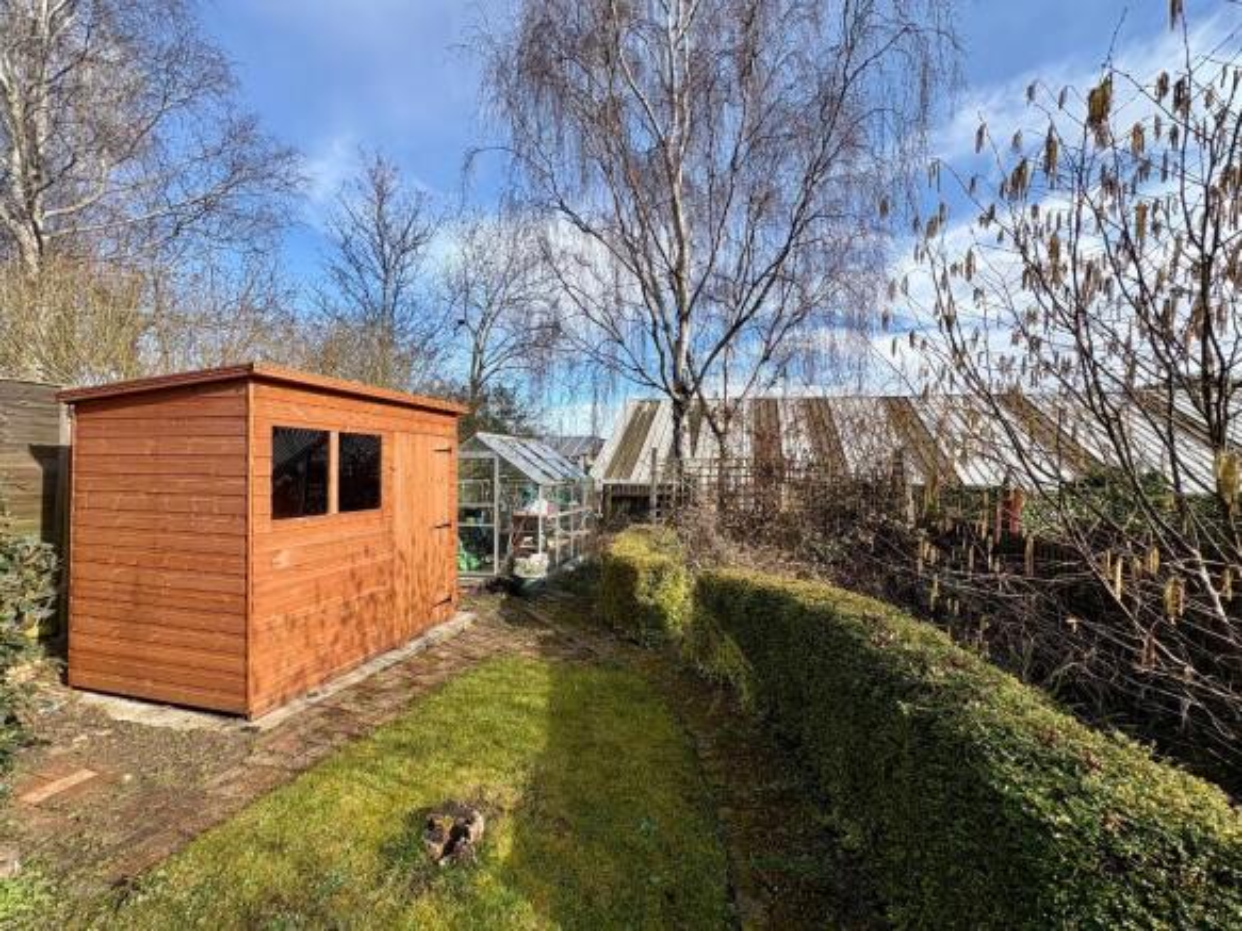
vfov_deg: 85.7
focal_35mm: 14
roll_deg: -0.8
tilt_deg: -0.6
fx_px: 502
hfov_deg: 102.1
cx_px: 621
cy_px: 466
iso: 40
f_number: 2.2
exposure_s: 1/1160
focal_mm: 2.22
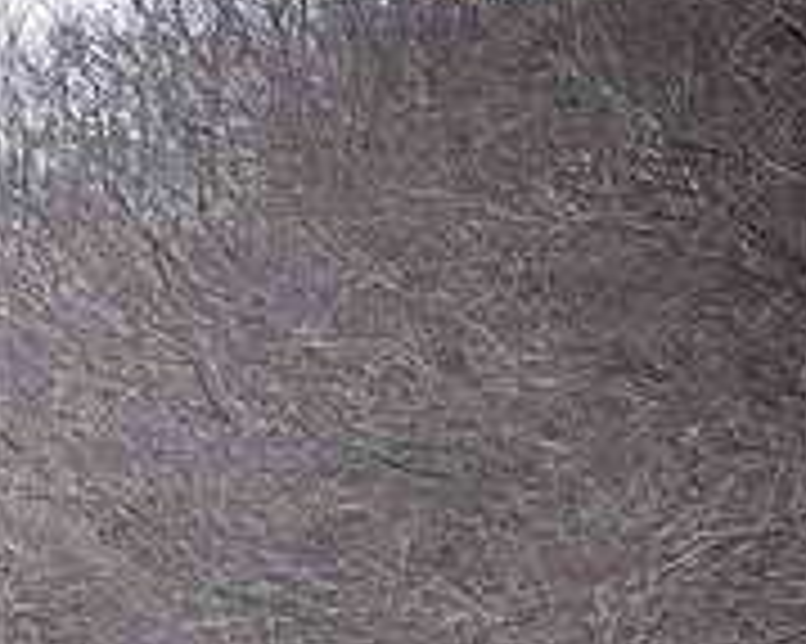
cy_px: 946
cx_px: -196
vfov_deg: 1.5
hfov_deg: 1.8
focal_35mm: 1064
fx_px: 25367
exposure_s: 1/1000
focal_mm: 200
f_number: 5
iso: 400
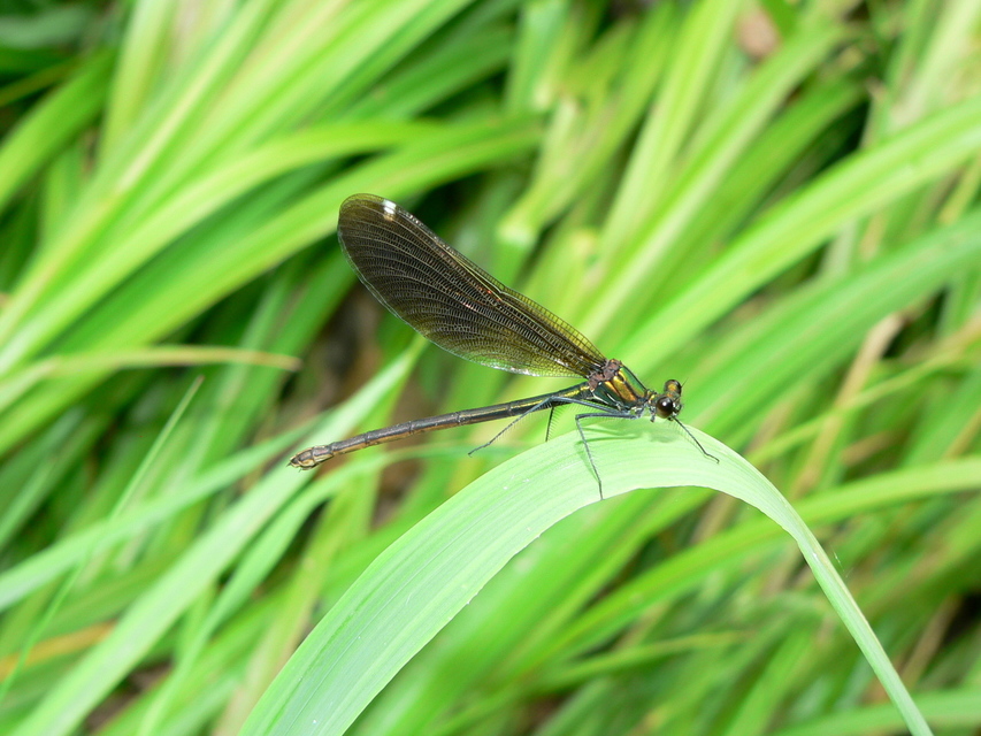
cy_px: 368
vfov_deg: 21.0
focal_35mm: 70
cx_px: 490
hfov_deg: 27.8
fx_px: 1984
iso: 80
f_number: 4
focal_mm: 11.6
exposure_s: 1/125
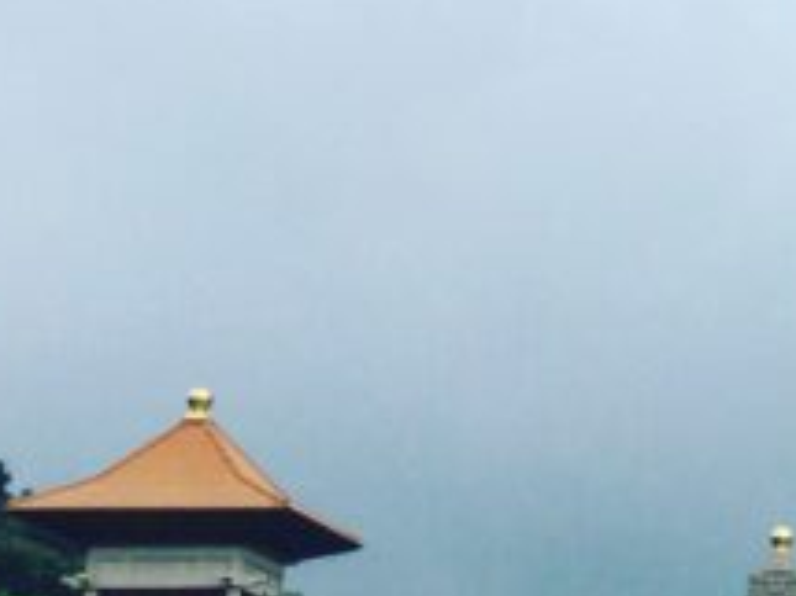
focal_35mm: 138
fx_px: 3172
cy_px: 268
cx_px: 1251
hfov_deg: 13.4
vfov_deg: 10.7
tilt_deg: +13.0
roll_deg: -1.1
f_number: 2.2
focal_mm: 4.15
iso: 32
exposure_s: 1/2639
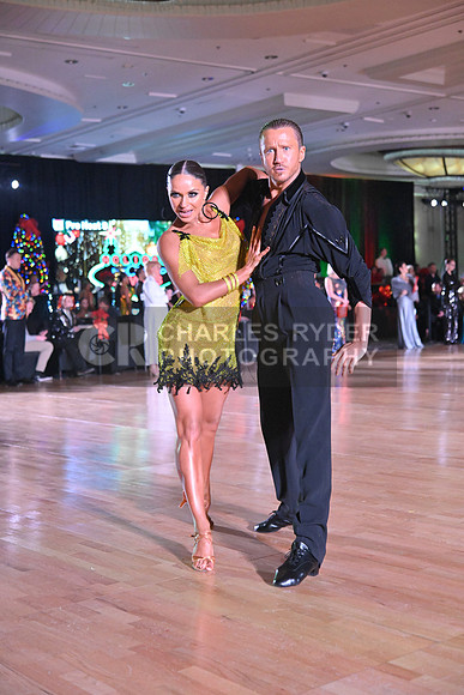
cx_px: 232
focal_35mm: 50
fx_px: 966
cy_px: 348
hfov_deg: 27.0
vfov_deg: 39.6
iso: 6400
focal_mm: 50
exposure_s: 1/400
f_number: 4.5
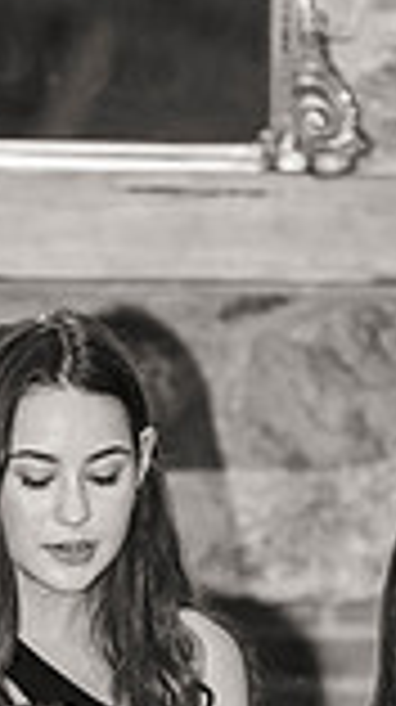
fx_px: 7038
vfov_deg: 5.7
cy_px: 508
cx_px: 171
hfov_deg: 3.2
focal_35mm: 376
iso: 800
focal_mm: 125
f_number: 2.8
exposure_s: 1/125
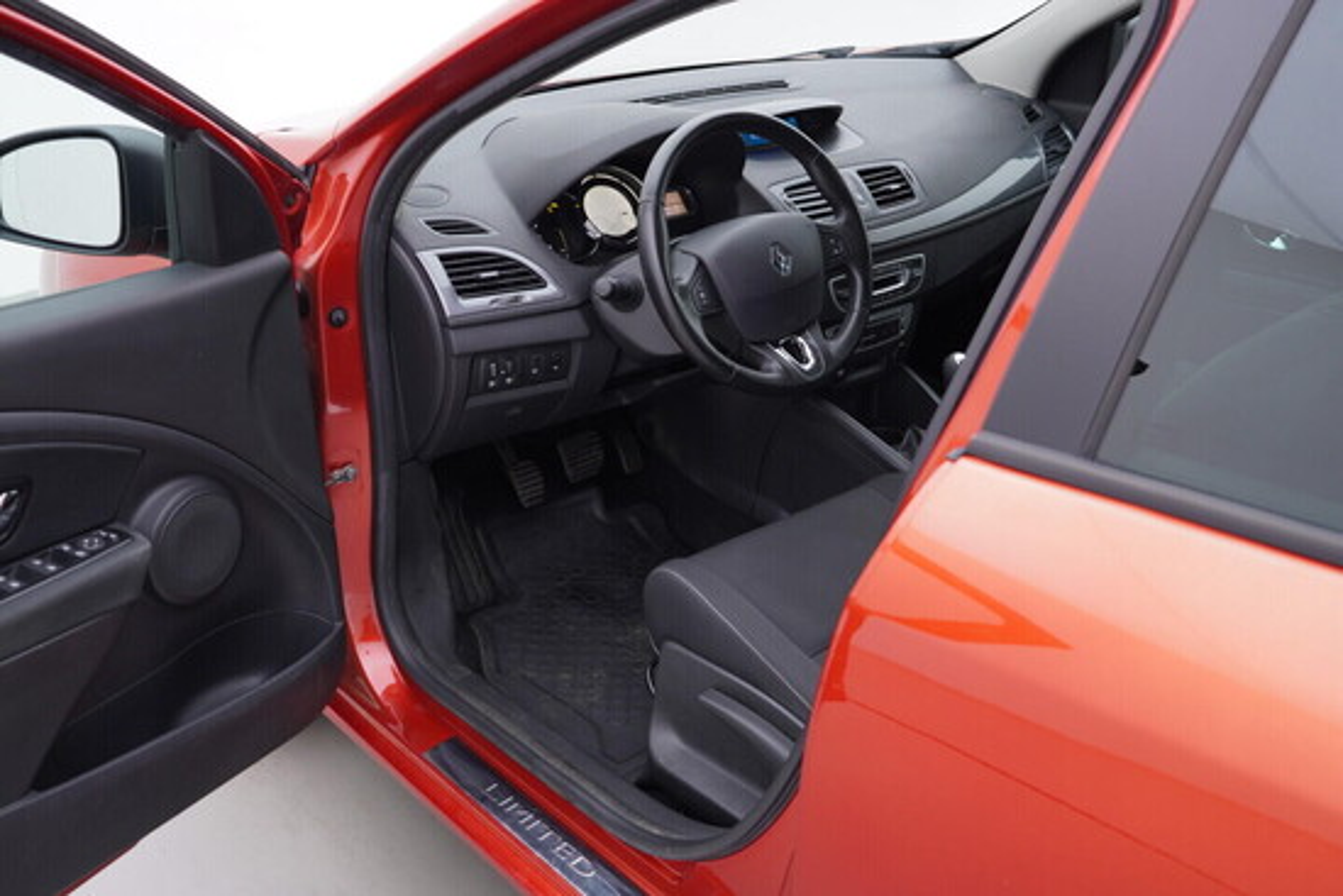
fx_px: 1343
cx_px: 672
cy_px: 448
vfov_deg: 36.9
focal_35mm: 36
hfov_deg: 53.1
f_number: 3.2
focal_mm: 24
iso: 125
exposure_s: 1/40
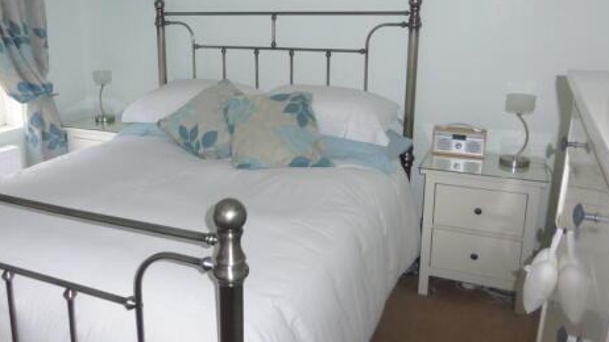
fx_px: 533
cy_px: 135
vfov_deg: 35.5
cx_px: 233
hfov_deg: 58.8
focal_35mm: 33
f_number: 3.3
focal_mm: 4.3
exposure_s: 1/60
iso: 250
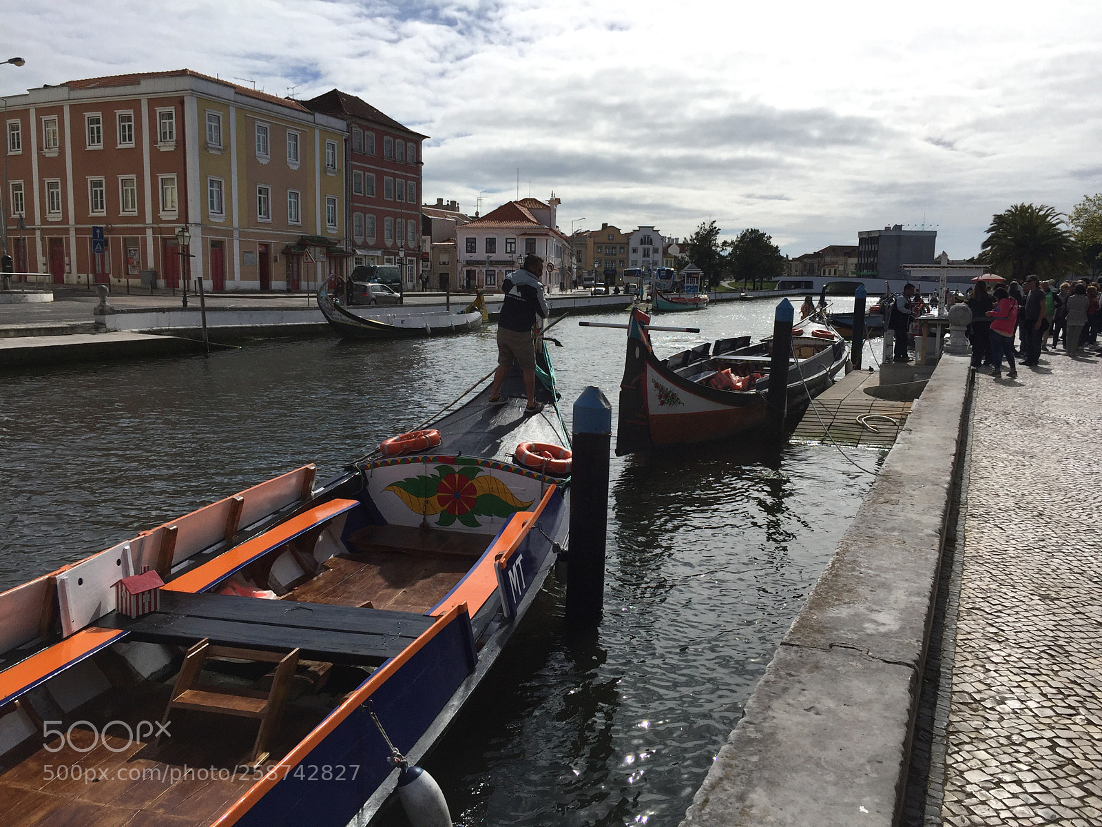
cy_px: 414
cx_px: 551
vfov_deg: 48.2
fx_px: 923
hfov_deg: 61.7
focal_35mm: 29
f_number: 2.2
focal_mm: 4.15
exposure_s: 1/6623
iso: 32
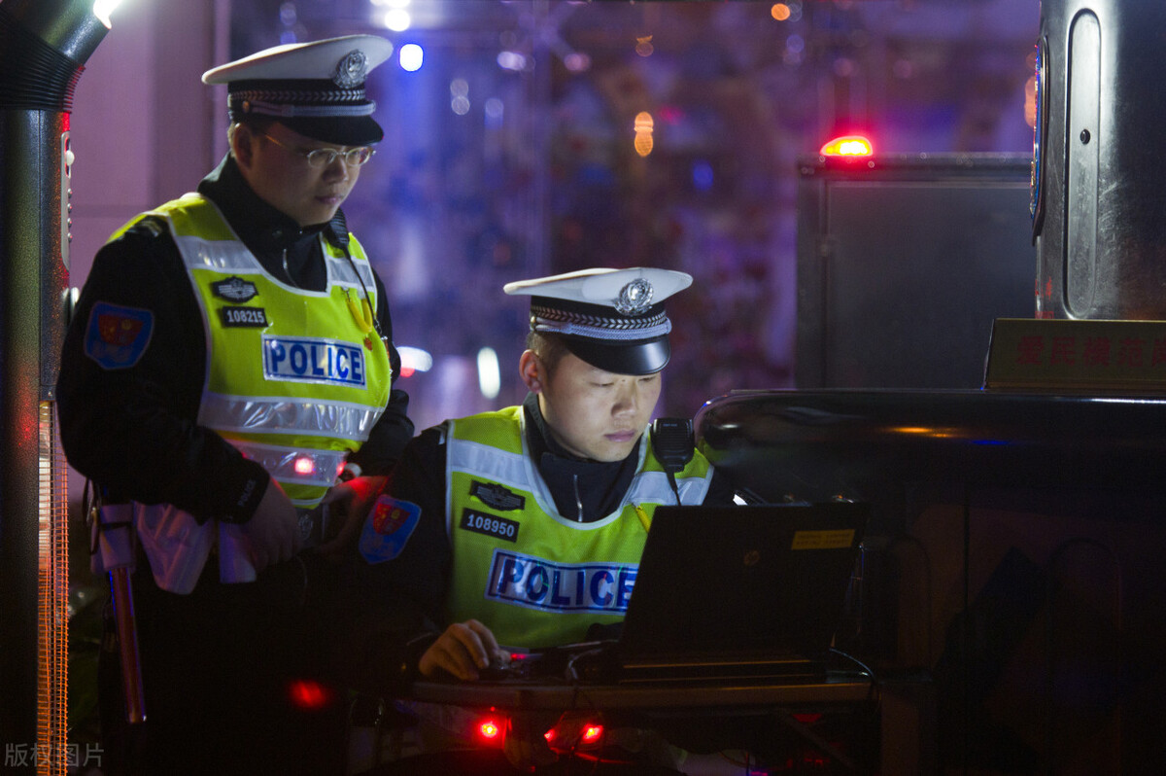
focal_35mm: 202
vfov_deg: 6.8
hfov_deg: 10.2
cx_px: 583
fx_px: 6553
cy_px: 388
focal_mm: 135
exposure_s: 1/13
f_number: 2.8
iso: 400
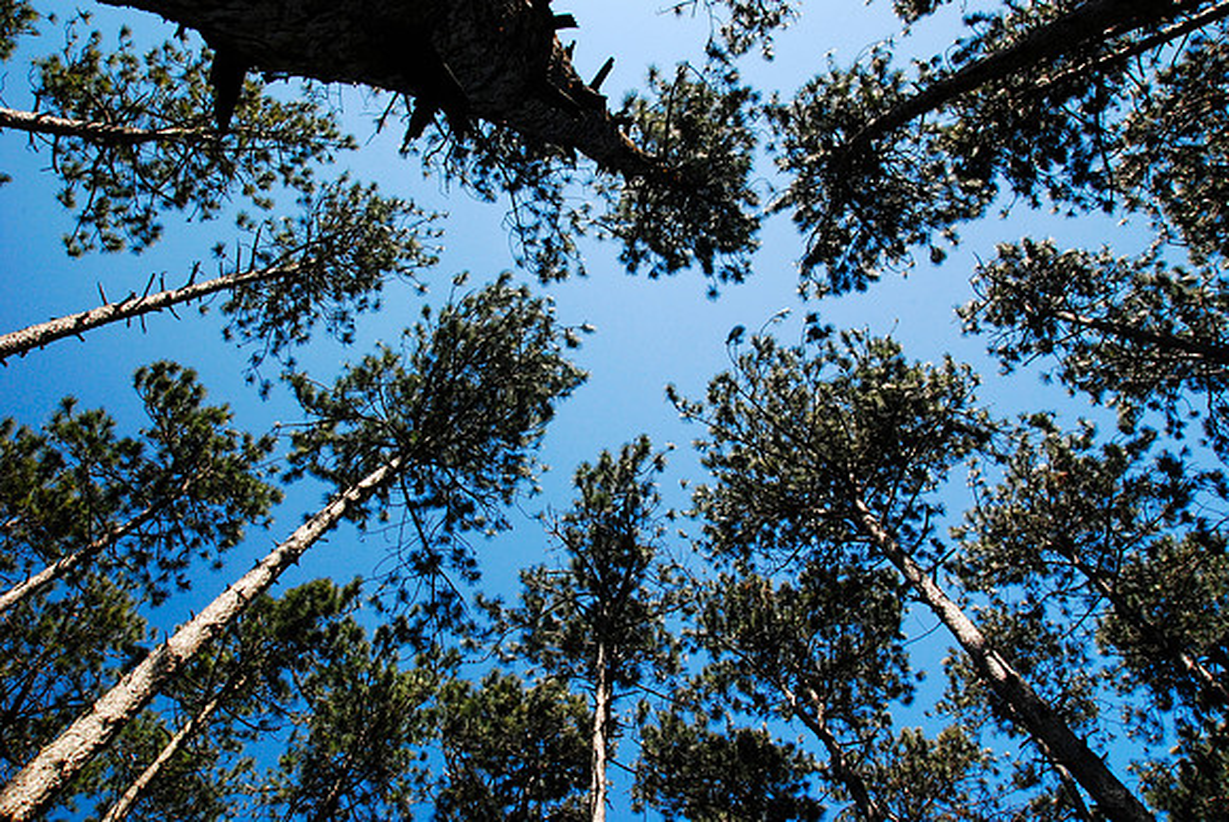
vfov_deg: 50.5
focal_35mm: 26
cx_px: 614
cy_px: 411
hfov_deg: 70.4
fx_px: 871
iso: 400
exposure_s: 1/30
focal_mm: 17
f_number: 22
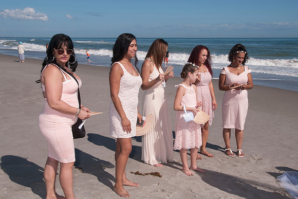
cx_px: 149
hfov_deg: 46.8
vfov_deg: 32.2
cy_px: 100
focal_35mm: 42
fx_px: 345
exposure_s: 1/250
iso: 100
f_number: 13
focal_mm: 26
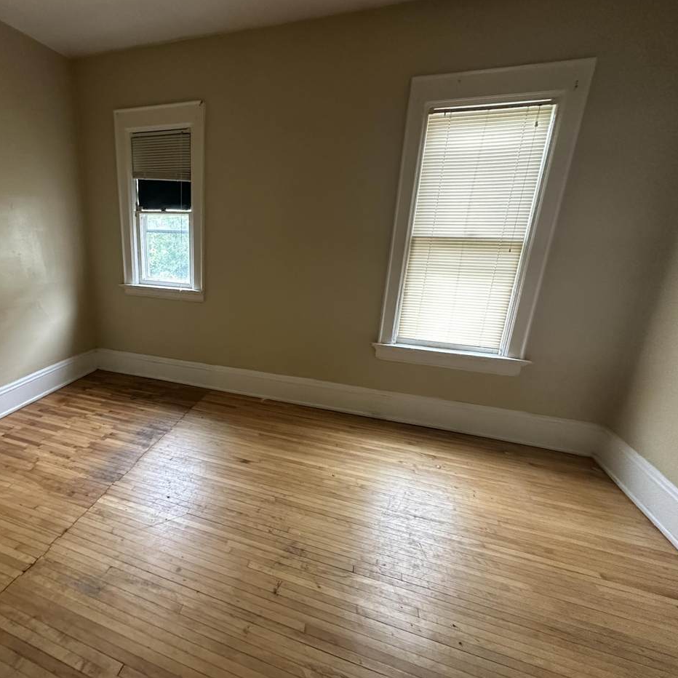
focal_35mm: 17
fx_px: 377
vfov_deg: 84.0
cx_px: 229
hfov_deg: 81.3
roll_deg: -1.1
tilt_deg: -14.4
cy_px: 330
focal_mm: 2.22
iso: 640
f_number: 2.2
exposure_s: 1/60
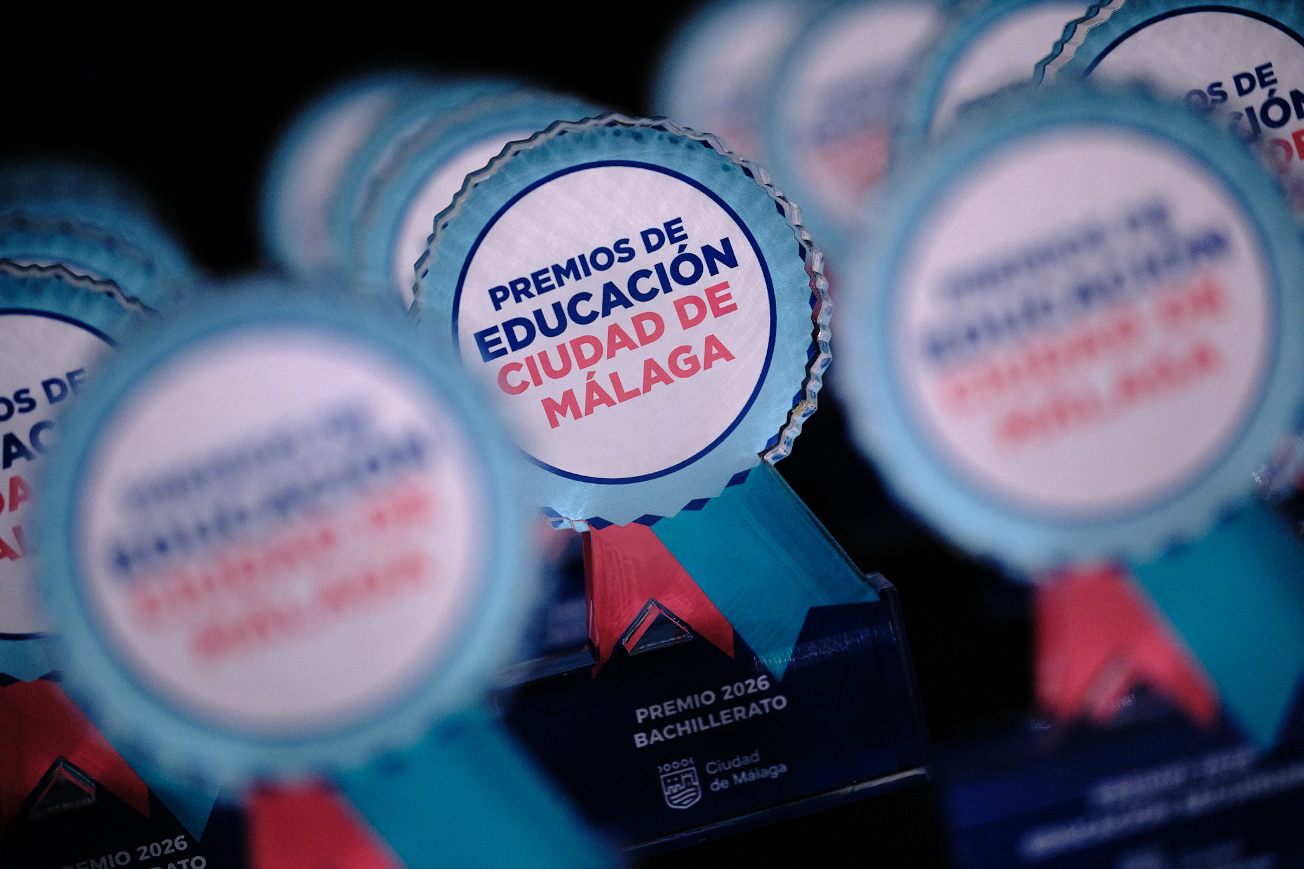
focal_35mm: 84
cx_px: 652
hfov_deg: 24.2
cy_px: 434
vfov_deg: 16.3
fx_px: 3042
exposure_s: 1/125
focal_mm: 56
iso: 1250
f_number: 1.2
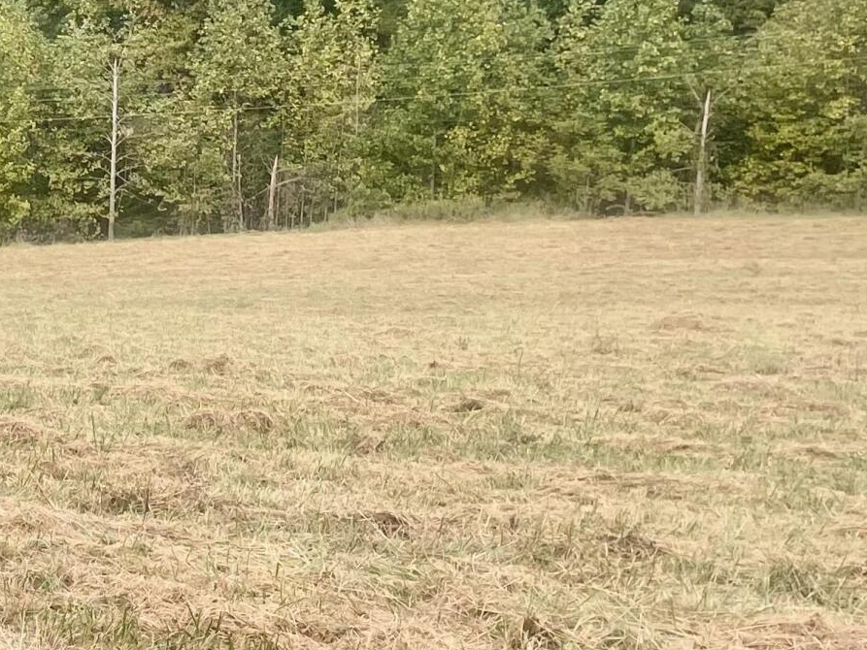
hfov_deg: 20.5
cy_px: 521
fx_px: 2104
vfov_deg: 17.4
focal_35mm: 84
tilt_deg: -19.1
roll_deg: +2.4
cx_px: -365
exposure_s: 1/359
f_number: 1.6
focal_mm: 5.1
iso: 32
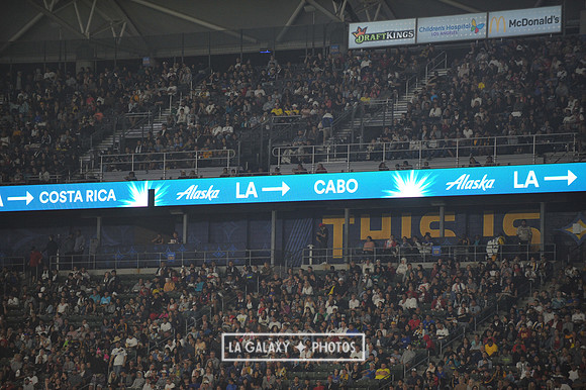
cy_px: 195
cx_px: 293
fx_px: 3091
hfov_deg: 10.8
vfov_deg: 7.2
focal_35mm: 190
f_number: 2.8
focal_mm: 190
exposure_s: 1/800
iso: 1250
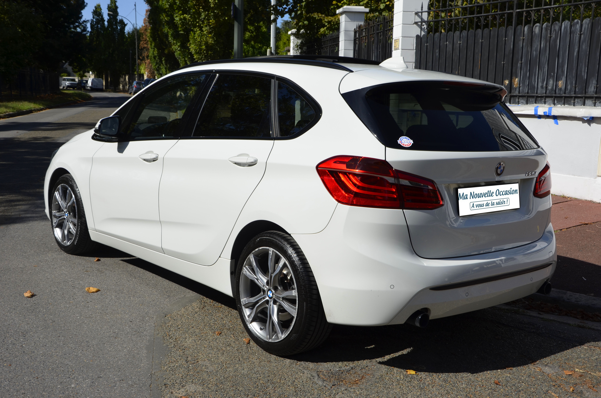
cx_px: 300
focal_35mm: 42
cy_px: 199
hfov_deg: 46.5
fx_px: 700
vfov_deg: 31.8
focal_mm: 28
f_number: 9
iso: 100
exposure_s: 1/320
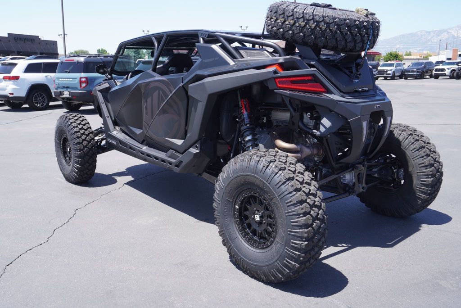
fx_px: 423
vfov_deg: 40.0
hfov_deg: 57.2
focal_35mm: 33
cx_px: 230
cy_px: 154
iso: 100
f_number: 6.3
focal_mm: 22
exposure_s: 1/160
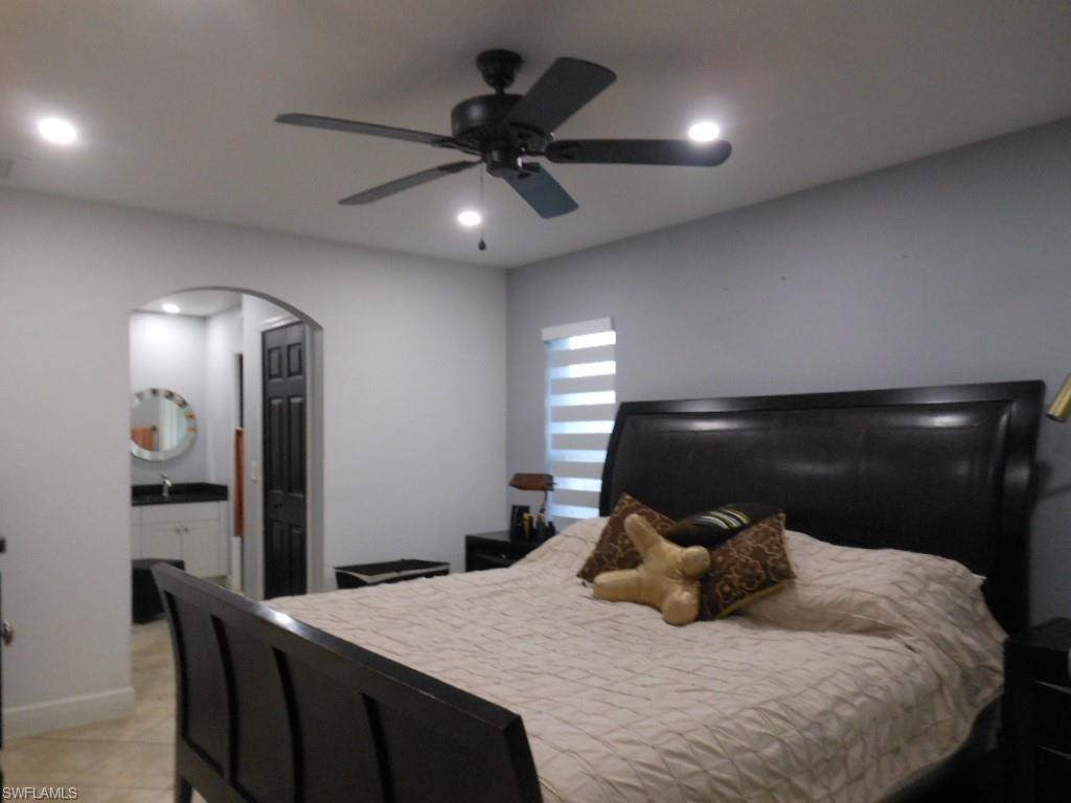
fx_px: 773
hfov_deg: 69.4
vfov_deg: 54.9
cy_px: 402
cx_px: 536
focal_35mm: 25
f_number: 3.2
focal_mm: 4.5
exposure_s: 1/30
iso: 250
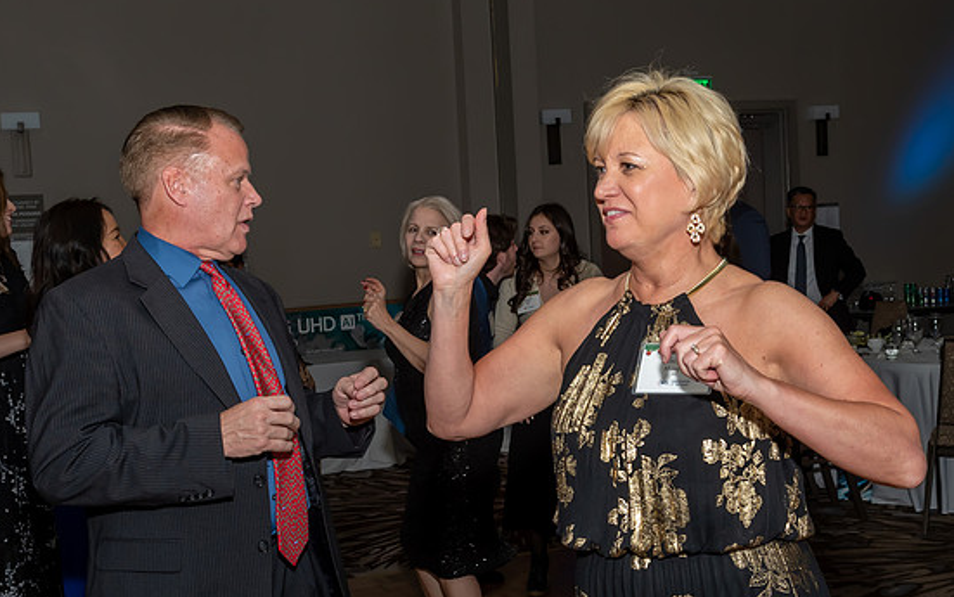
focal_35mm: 56
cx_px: 532
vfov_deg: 23.1
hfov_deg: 36.2
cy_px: 352
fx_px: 1457
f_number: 6.3
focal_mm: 24
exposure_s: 1/250
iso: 400
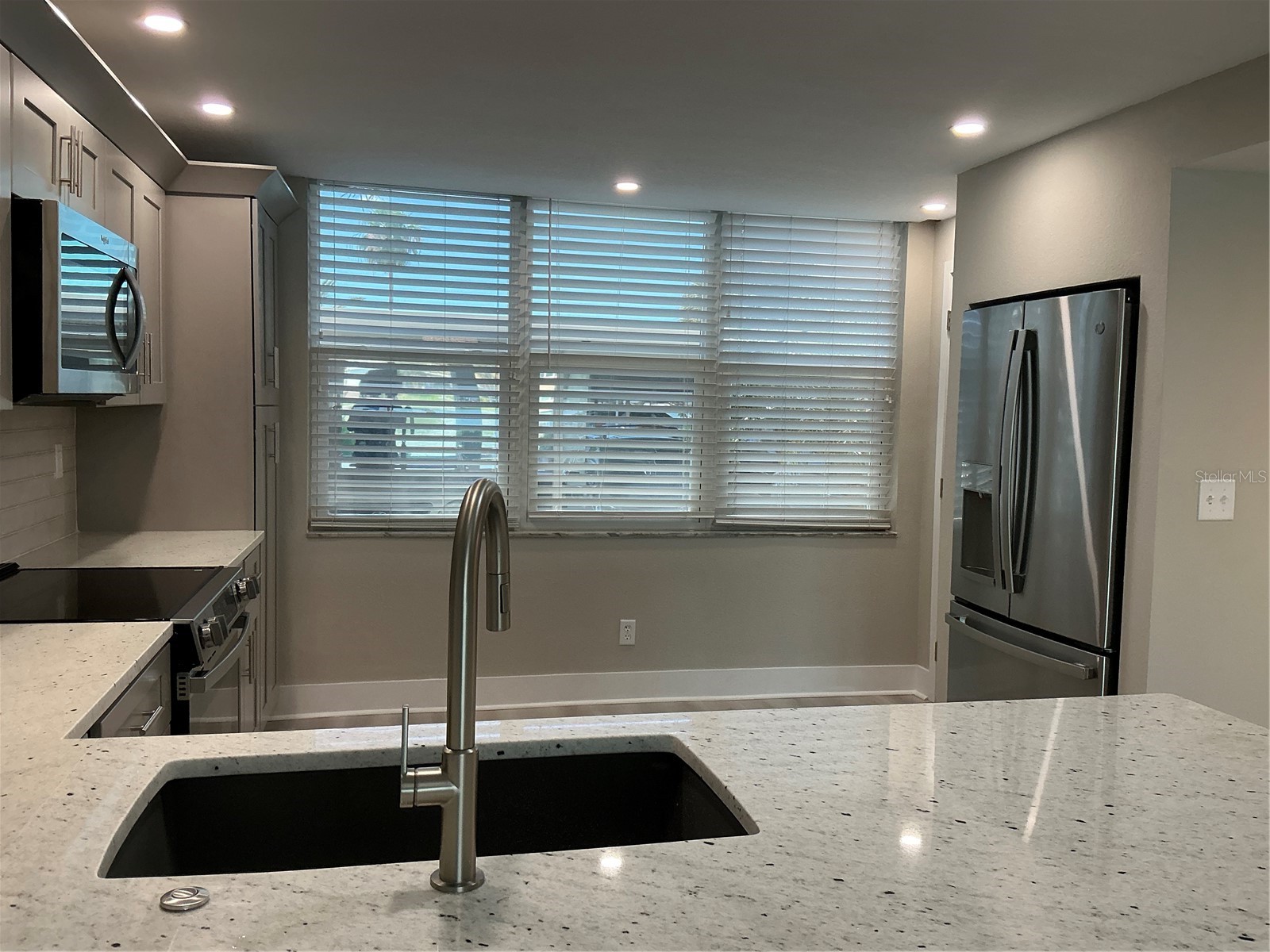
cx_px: 635
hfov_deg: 63.4
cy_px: 476
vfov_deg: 49.7
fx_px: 1027
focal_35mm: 28
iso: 64
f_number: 1.8
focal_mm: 3
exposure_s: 1/120
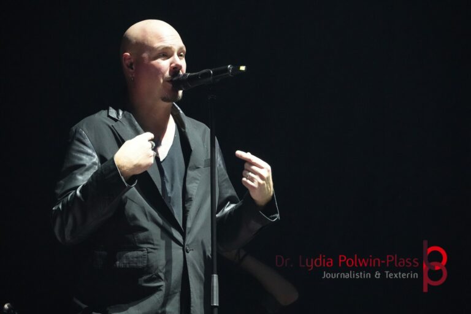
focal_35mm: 189
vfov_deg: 7.3
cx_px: 236
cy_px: 157
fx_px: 2473
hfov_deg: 10.9
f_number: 5.6
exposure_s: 1/200
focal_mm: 126
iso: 6400
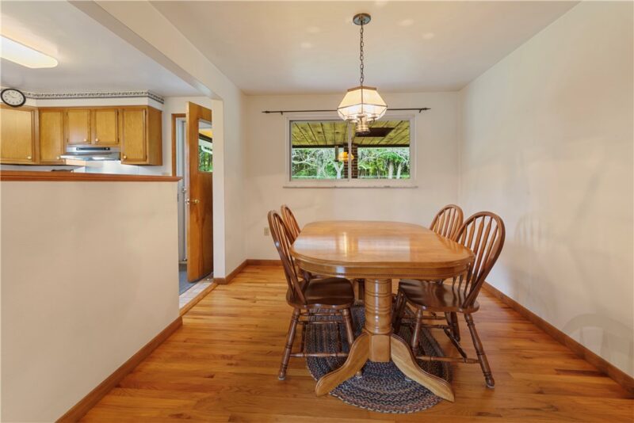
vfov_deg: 77.4
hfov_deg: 100.4
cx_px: 317
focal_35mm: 15
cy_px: 212
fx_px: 264
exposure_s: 6
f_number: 11
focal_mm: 15
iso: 100
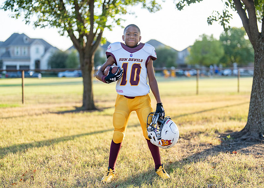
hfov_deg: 35.1
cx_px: 146
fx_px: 416
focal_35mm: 56
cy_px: 99
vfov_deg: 25.5
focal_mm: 50
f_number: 1.2
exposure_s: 1/1000
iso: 100
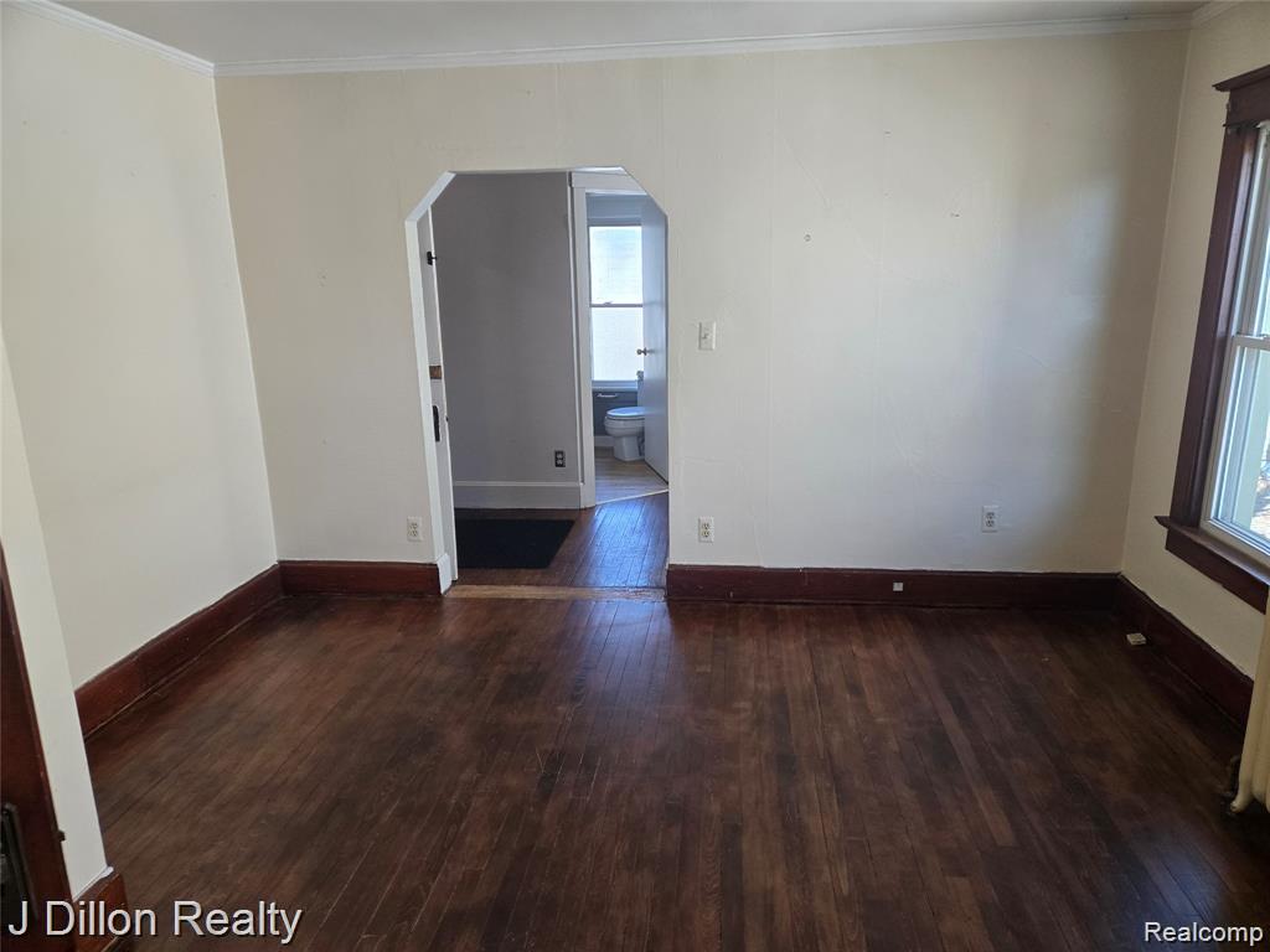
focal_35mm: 23
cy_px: 476
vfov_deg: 58.9
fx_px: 844
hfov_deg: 73.9
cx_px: 635
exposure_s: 1/180
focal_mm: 5.4
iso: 160
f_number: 1.8
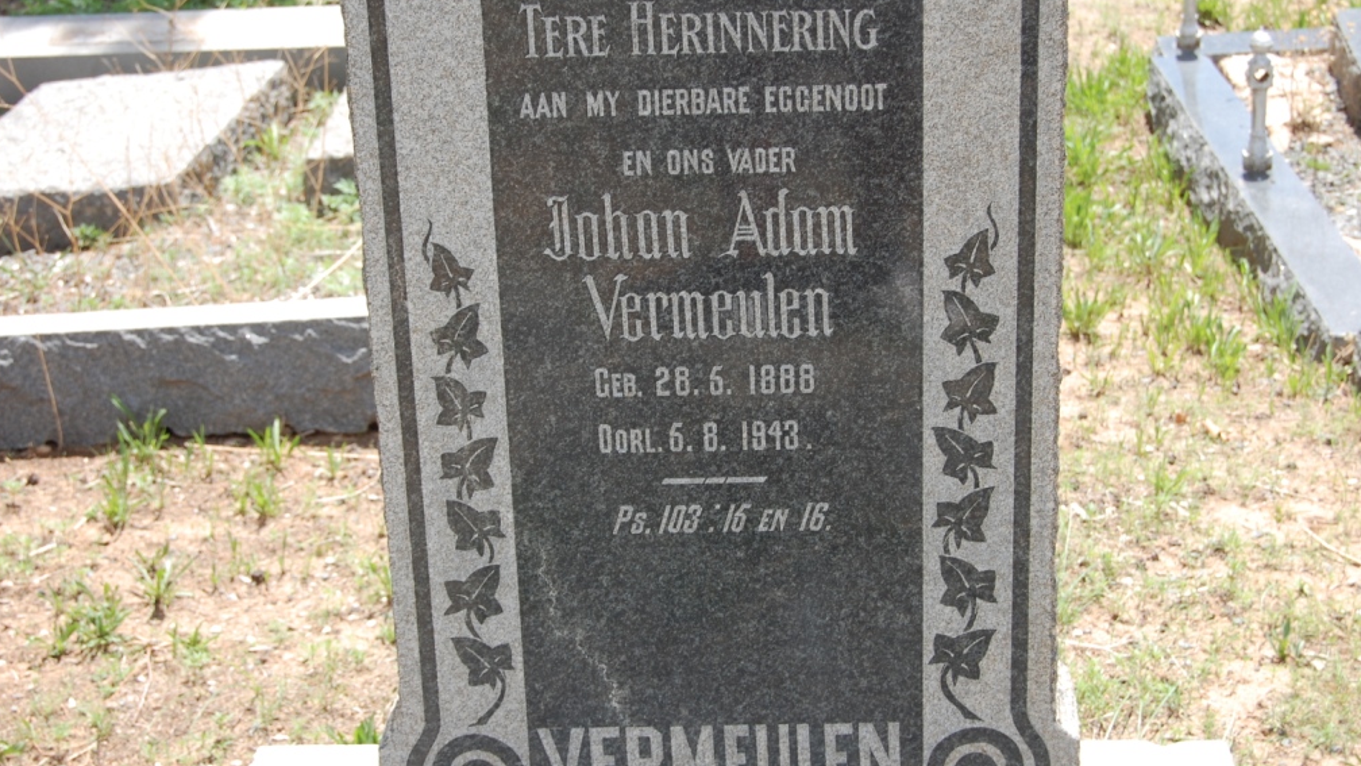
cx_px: 674
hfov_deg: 31.4
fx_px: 2418
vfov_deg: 18.0
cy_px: 351
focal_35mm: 67
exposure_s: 1/200
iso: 200
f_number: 7.1
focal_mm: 42
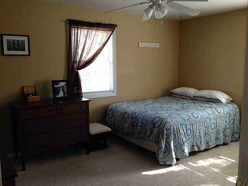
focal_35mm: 35
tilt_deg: -8.4
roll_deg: -1.0
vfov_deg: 40.7
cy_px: 93
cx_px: 124
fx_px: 251
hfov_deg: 52.6
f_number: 2.4
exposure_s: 1/24
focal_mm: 4.28
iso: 50
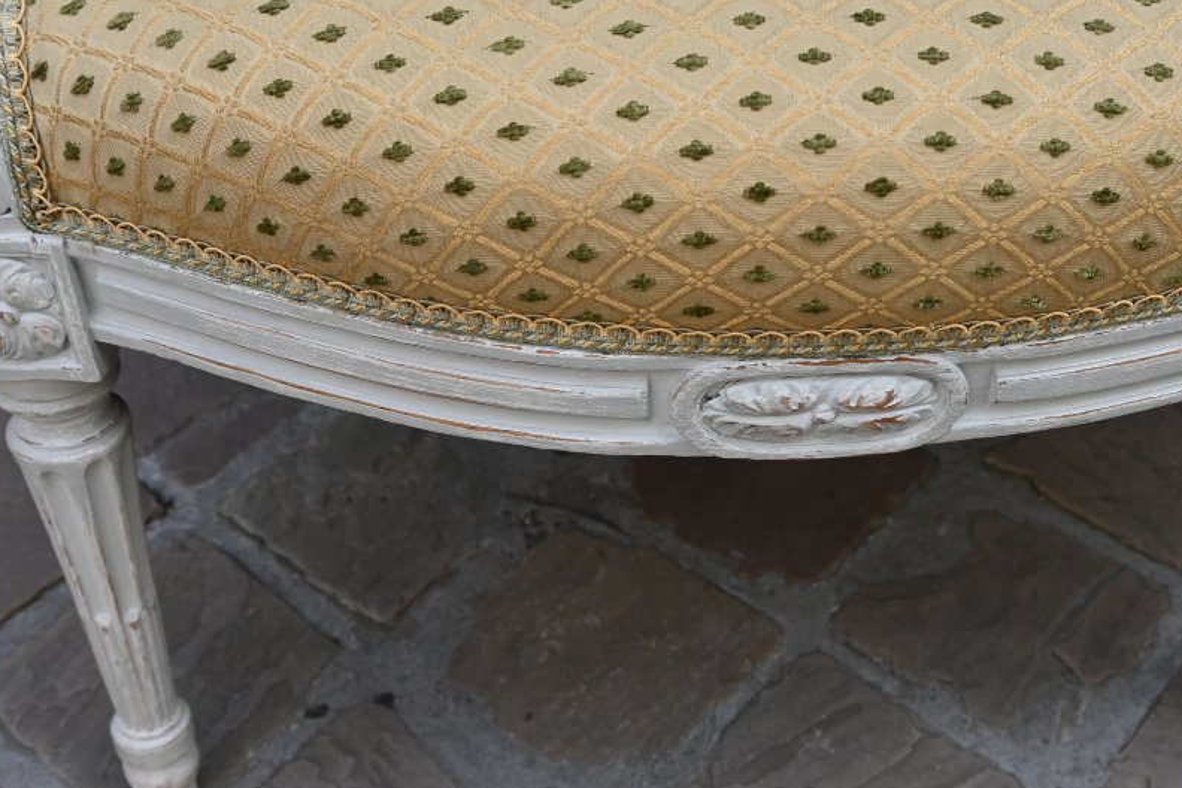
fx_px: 1679
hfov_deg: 38.4
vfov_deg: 26.4
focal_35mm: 51
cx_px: 787
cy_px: 452
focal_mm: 22.5
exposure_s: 1/125
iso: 100
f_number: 5.6
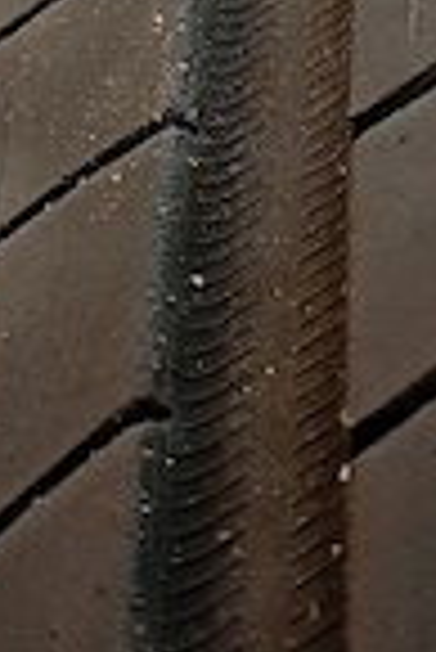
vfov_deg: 25.1
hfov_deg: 17.7
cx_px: 252
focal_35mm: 77
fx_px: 1395
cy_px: 9
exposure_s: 1/50.3
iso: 94
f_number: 1.8
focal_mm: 3.98
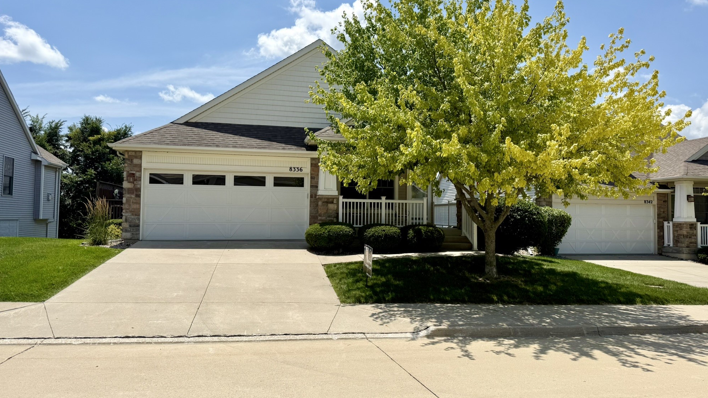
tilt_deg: +3.8
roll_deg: -0.3
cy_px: 192
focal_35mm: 27
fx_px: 507
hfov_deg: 69.8
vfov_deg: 42.9
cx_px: 364
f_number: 1.78
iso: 80
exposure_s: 1/7353
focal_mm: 6.76
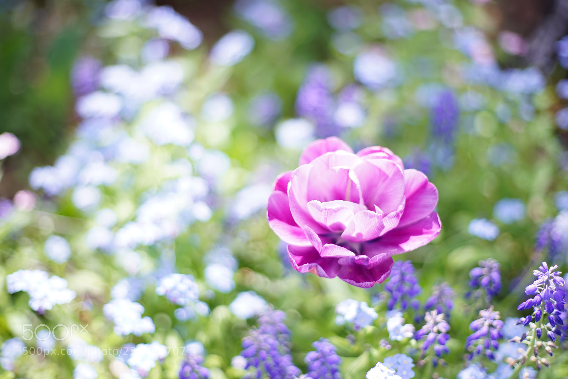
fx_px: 789
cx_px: 284
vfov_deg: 27.0
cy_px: 190
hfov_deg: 39.6
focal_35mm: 50
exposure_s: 1/640
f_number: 1.8
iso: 100
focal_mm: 50
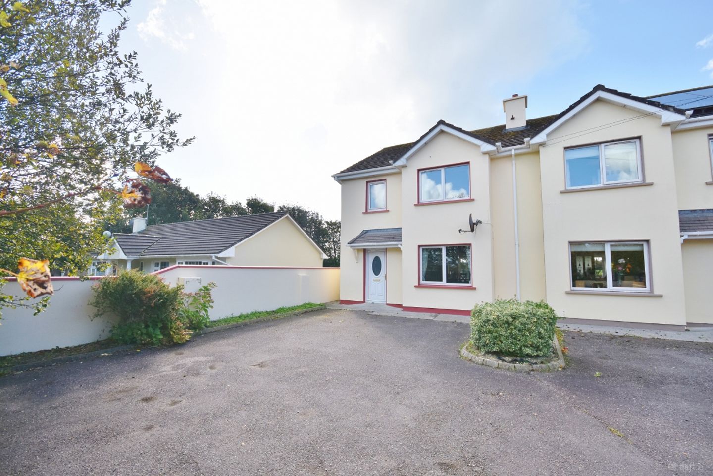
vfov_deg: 77.3
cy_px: 238
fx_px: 297
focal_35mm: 15
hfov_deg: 100.4
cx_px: 356
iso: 280
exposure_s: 1/500
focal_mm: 10
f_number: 8
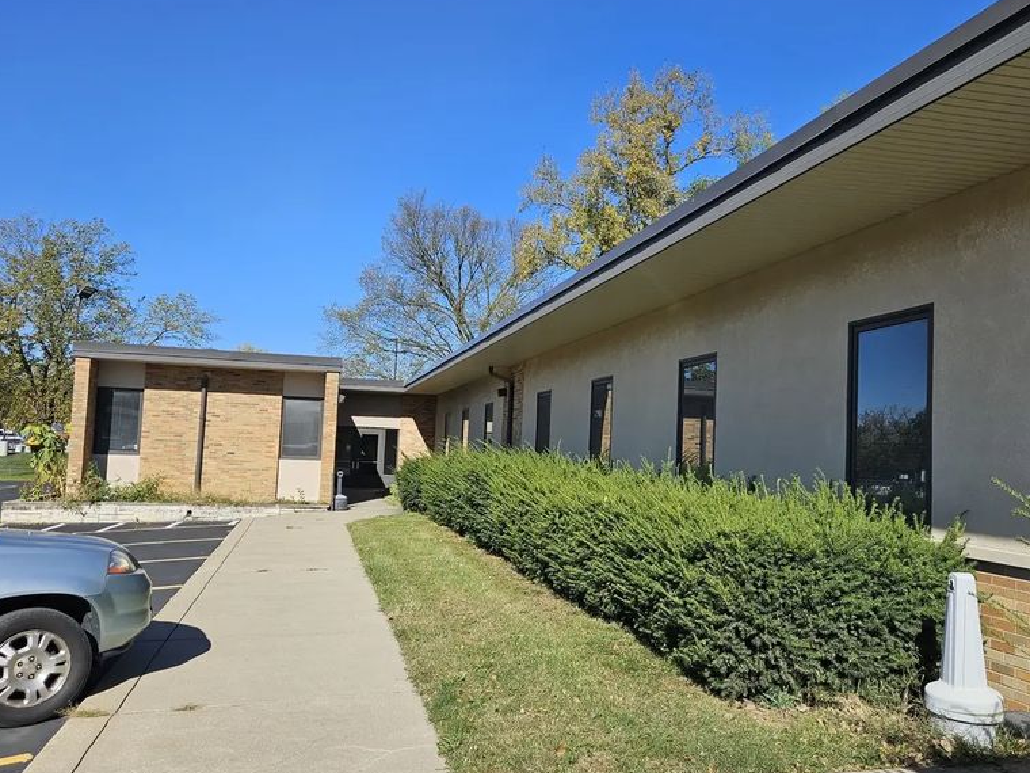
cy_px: 392
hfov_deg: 58.3
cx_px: 554
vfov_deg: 45.4
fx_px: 922
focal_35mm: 31
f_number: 1.8
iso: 25
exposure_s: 1/2186
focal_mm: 5.4
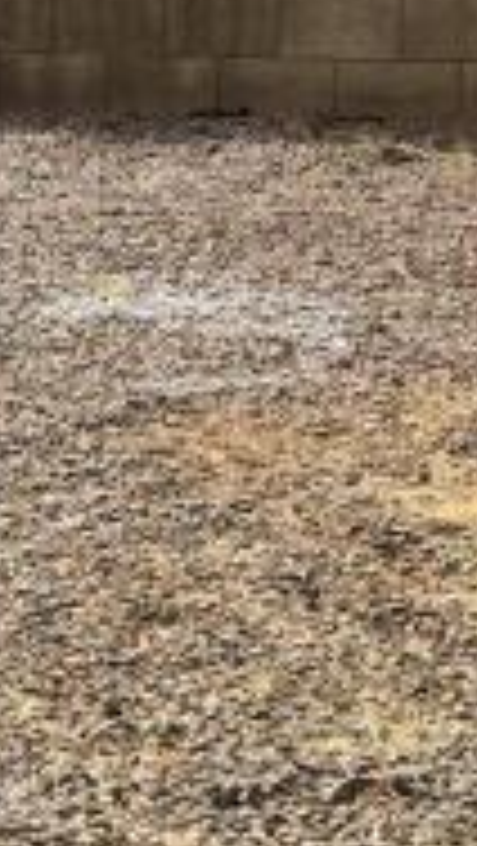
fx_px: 2895
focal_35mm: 129
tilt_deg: -16.2
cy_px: 576
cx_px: -639
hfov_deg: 8.6
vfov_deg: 16.6
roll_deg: +2.1
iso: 25
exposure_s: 1/2024
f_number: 2.2
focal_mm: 4.15
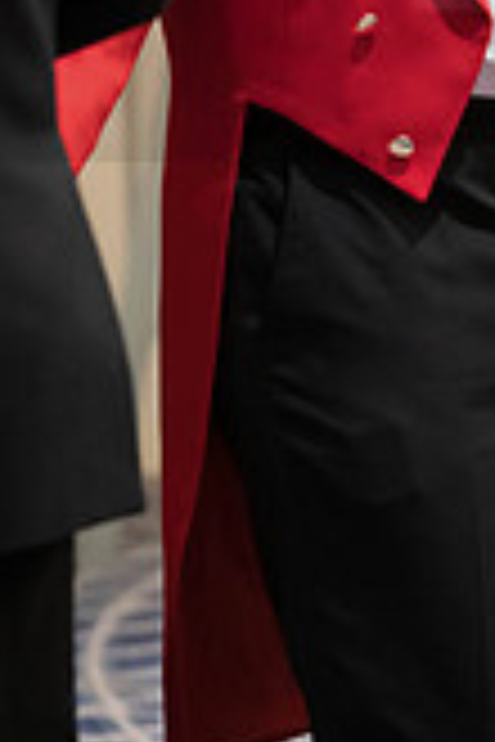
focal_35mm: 289
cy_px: -63
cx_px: 522
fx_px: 5960
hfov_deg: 4.7
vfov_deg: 7.1
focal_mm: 106
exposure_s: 1/80
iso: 6400
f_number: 2.8
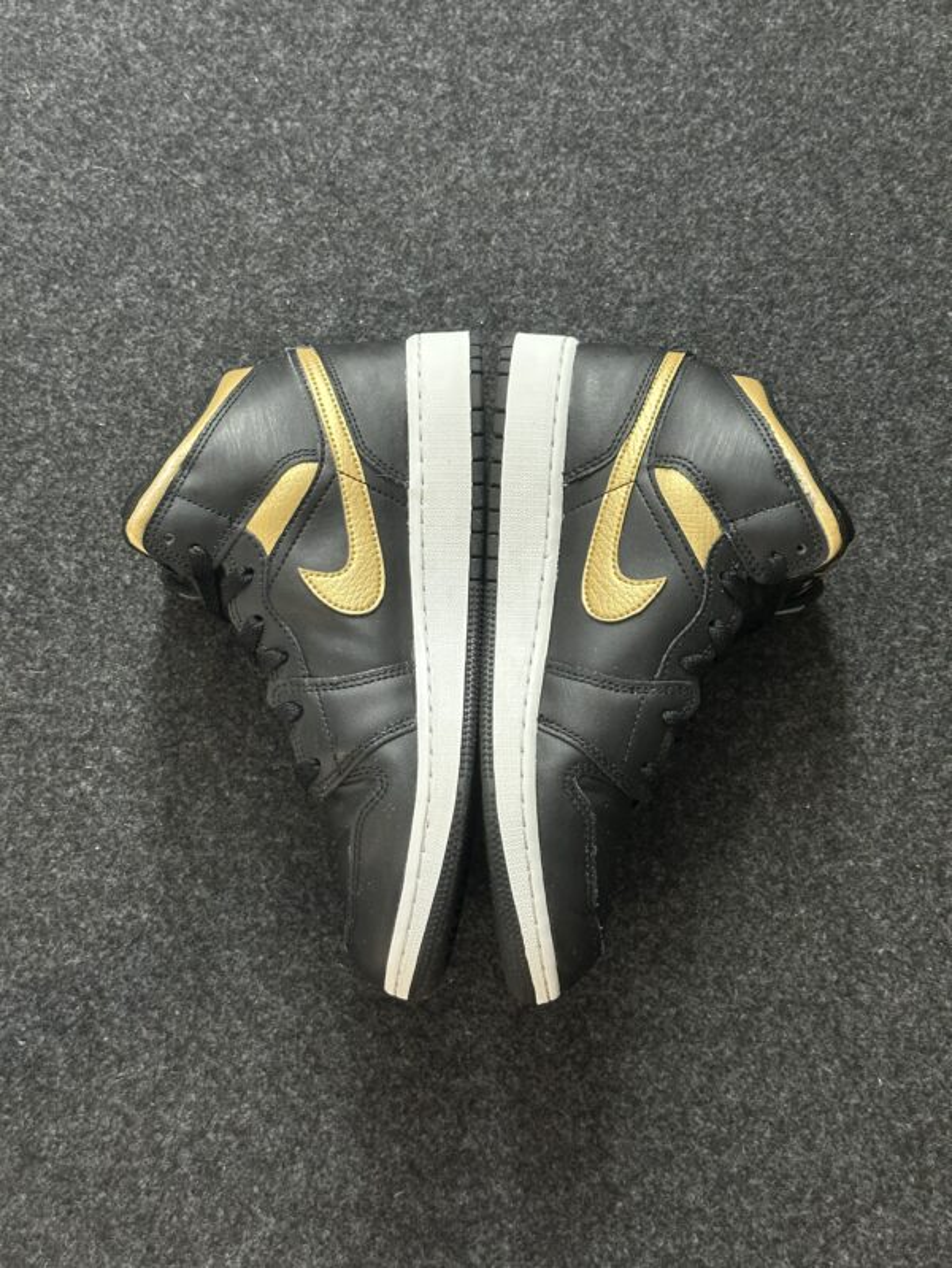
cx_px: 476
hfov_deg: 30.3
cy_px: 634
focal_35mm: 48
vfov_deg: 39.6
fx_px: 1759
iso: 500
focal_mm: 6.86
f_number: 1.78
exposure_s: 1/36
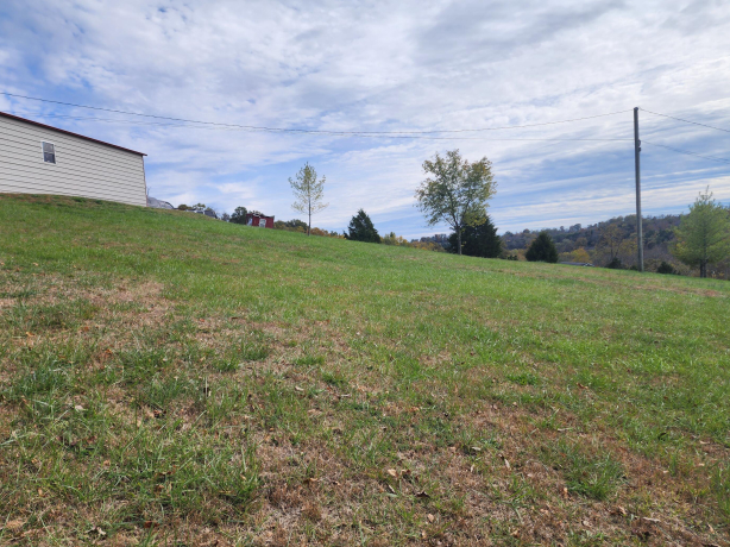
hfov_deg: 69.4
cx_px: 355
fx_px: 527
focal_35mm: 25
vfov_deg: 54.8
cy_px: 288
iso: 12
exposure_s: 1/1641
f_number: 1.8
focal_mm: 6.4
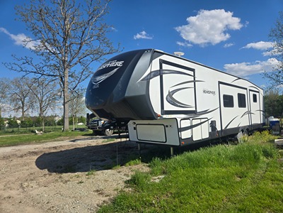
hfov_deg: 73.9
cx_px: 142
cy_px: 106
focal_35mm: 23
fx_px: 188
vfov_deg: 58.9
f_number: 1.8
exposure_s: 1/2410
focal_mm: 5.4
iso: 25
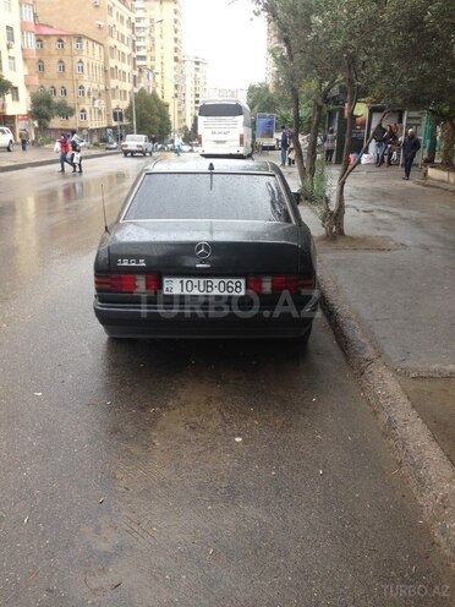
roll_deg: -2.2
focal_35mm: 33
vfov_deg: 55.4
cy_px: 304
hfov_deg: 42.9
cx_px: 228
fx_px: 578
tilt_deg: -16.1
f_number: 2.4
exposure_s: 1/306
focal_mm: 4.12
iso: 50
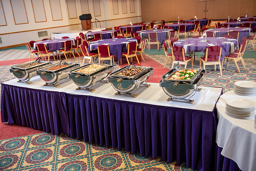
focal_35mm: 32
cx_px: 128
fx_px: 228
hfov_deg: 58.7
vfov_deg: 41.1
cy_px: 86
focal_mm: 32
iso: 640
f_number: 3.2
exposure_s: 1/100
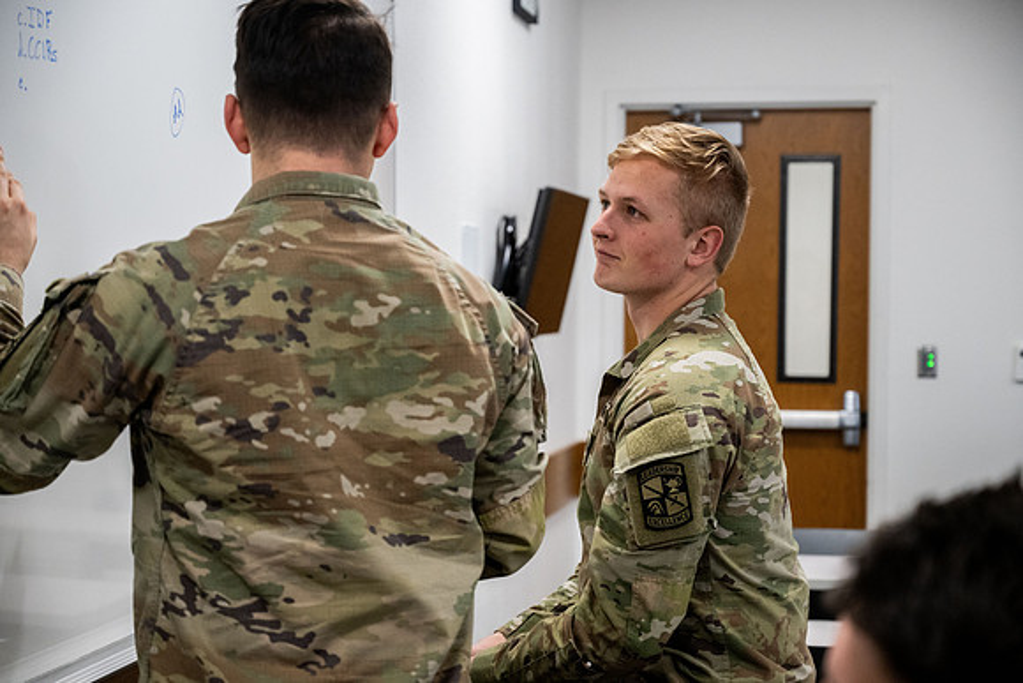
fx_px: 2034
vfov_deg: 19.0
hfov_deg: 28.2
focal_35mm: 72
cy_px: 342
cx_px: 512
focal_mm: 70
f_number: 4
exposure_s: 1/400
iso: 2500
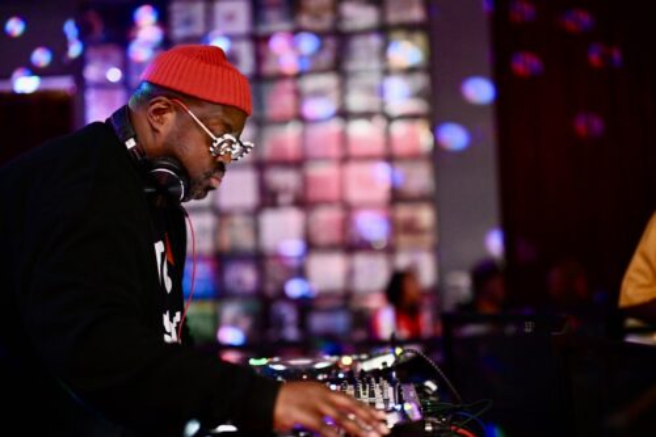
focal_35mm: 50
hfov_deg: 39.6
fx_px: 911
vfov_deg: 27.0
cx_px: 328
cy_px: 218
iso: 4000
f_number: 1.2
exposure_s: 1/50
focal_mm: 50
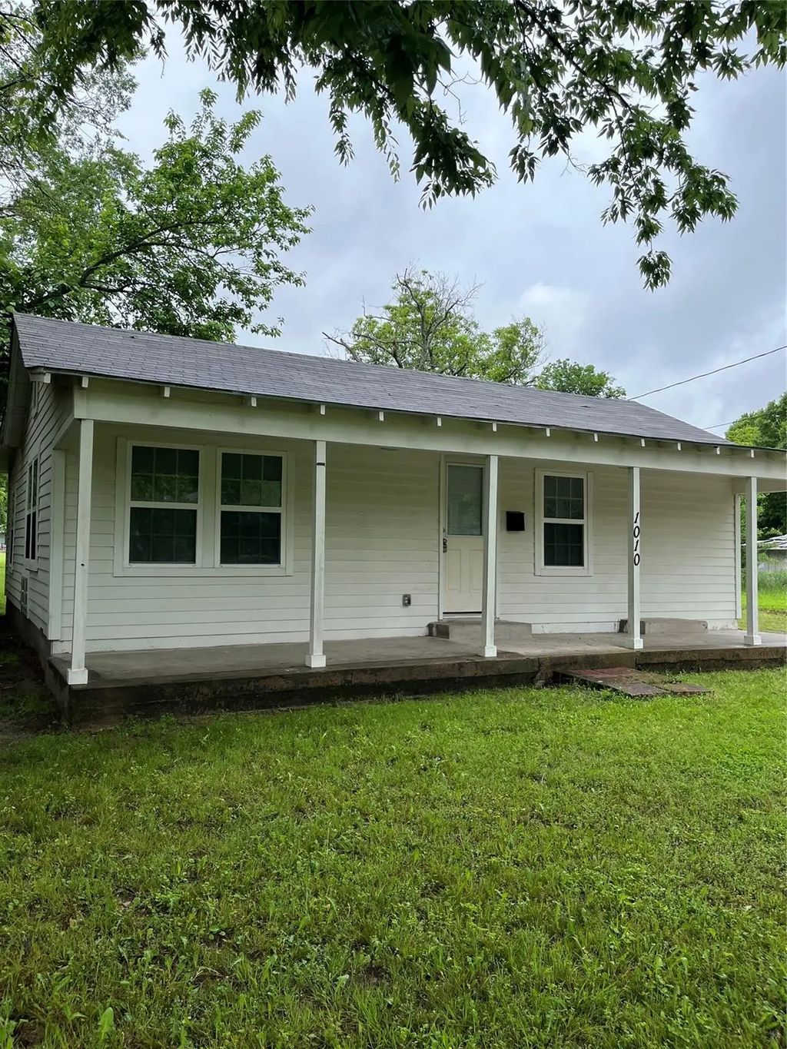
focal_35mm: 26
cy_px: 524
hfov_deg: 53.1
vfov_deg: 67.3
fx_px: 788
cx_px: 394
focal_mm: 5.1
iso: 50
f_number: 1.6
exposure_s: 1/1672
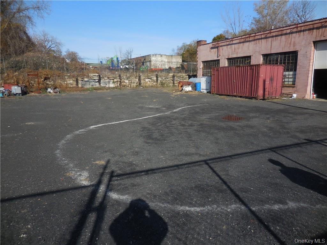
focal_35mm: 25
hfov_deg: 69.4
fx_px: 236
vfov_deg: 54.9
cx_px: 164
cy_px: 122
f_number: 3.3
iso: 125
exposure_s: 1/2000
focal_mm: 4.5
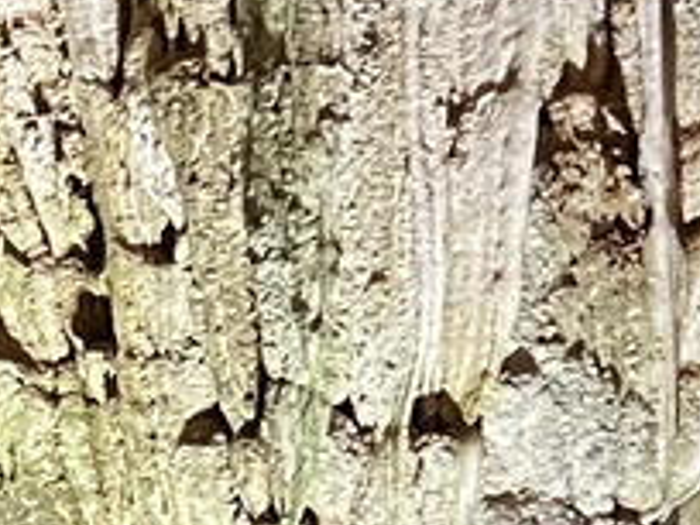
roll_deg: +0.7
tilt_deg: +6.8
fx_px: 4125
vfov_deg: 7.0
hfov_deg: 8.8
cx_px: -947
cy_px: 1156
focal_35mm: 204
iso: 640
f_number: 1.5
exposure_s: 1/40
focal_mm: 5.7
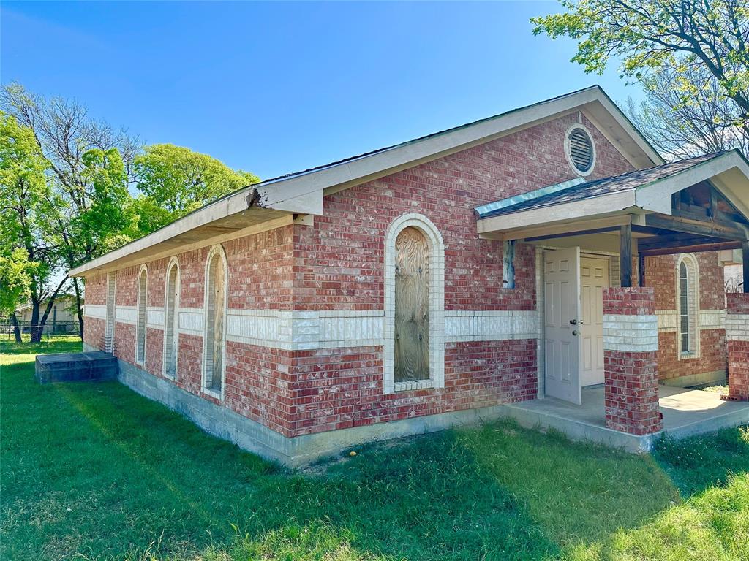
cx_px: 374
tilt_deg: +5.0
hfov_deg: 71.6
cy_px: 280
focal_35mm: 24
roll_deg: -0.8
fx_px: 519
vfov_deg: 56.8
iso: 80
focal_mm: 6.86
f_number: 1.78
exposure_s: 1/2732
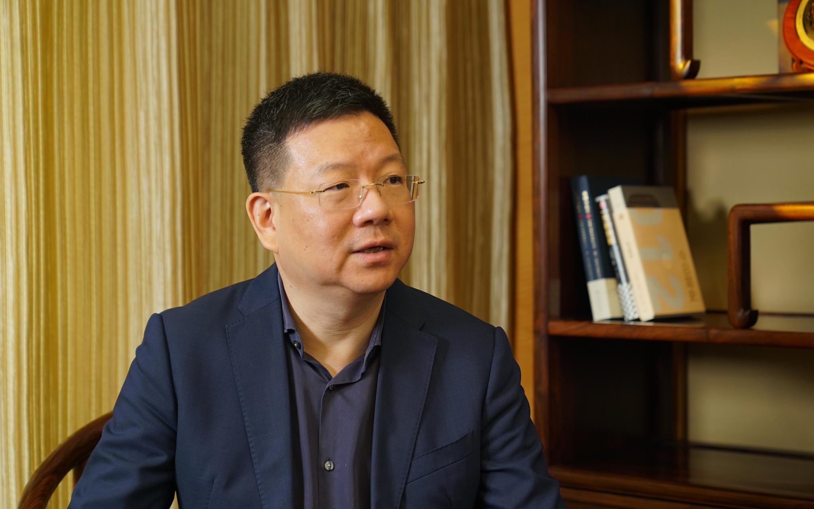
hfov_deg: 28.6
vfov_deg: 18.1
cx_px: 408
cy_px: 264
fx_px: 1597
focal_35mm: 72
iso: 500
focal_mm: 70
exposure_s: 1/60
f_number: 3.5
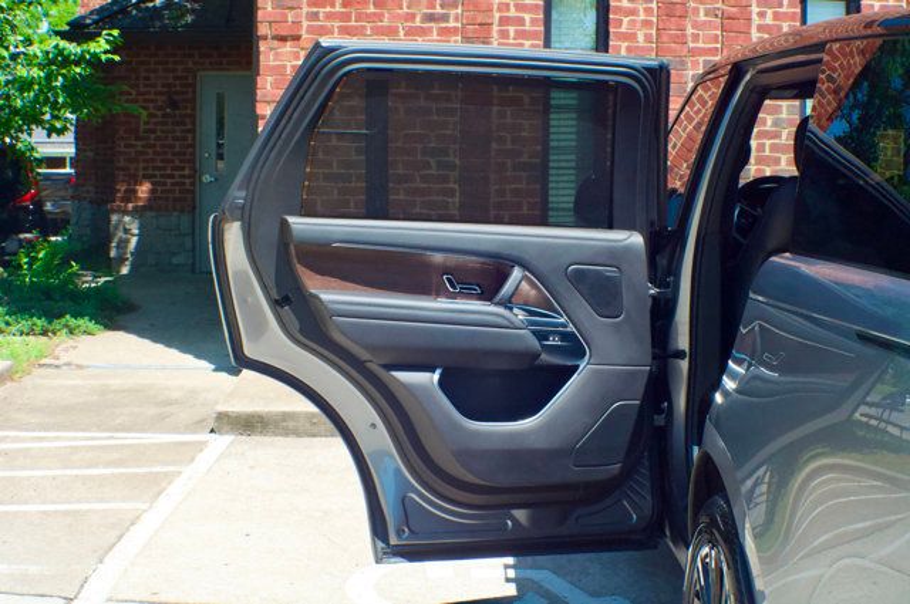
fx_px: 1893
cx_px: 455
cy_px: 302
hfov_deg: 27.0
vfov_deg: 18.1
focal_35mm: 75
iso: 2000
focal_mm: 50
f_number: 14
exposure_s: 1/800
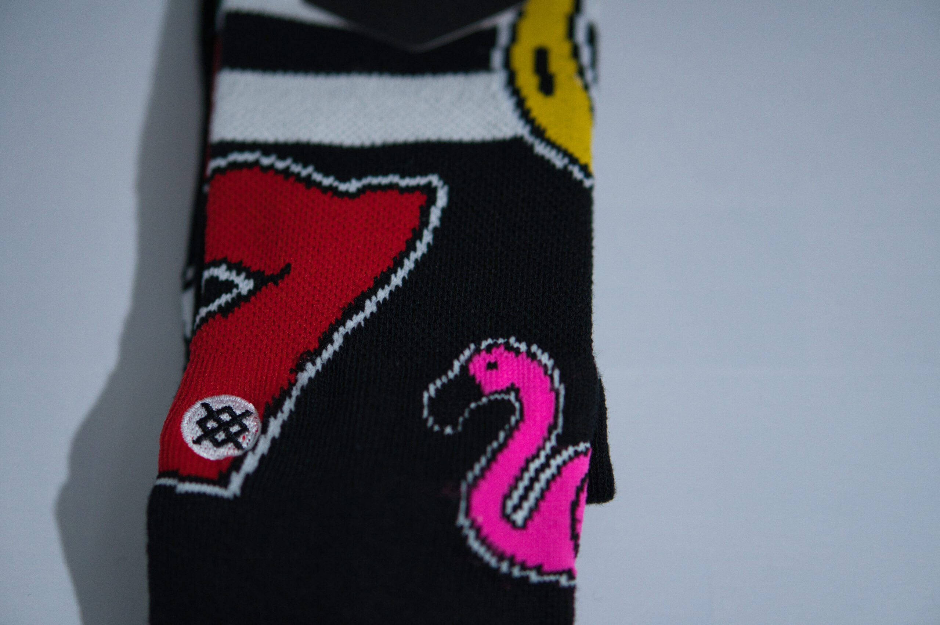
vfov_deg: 18.2
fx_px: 1957
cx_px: 470
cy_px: 312
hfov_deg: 27.0
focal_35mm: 75
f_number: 1.8
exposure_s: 1/200
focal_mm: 50
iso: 1250
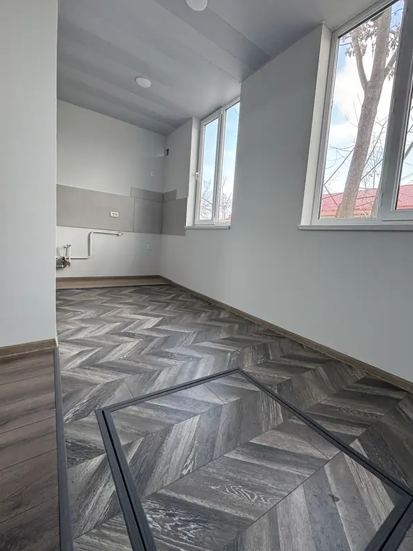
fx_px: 255
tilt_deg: -4.8
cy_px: 269
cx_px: 234
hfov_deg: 77.7
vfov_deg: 94.5
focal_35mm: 16
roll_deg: -4.8
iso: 160
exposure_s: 1/100
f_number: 2.2
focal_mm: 2.22
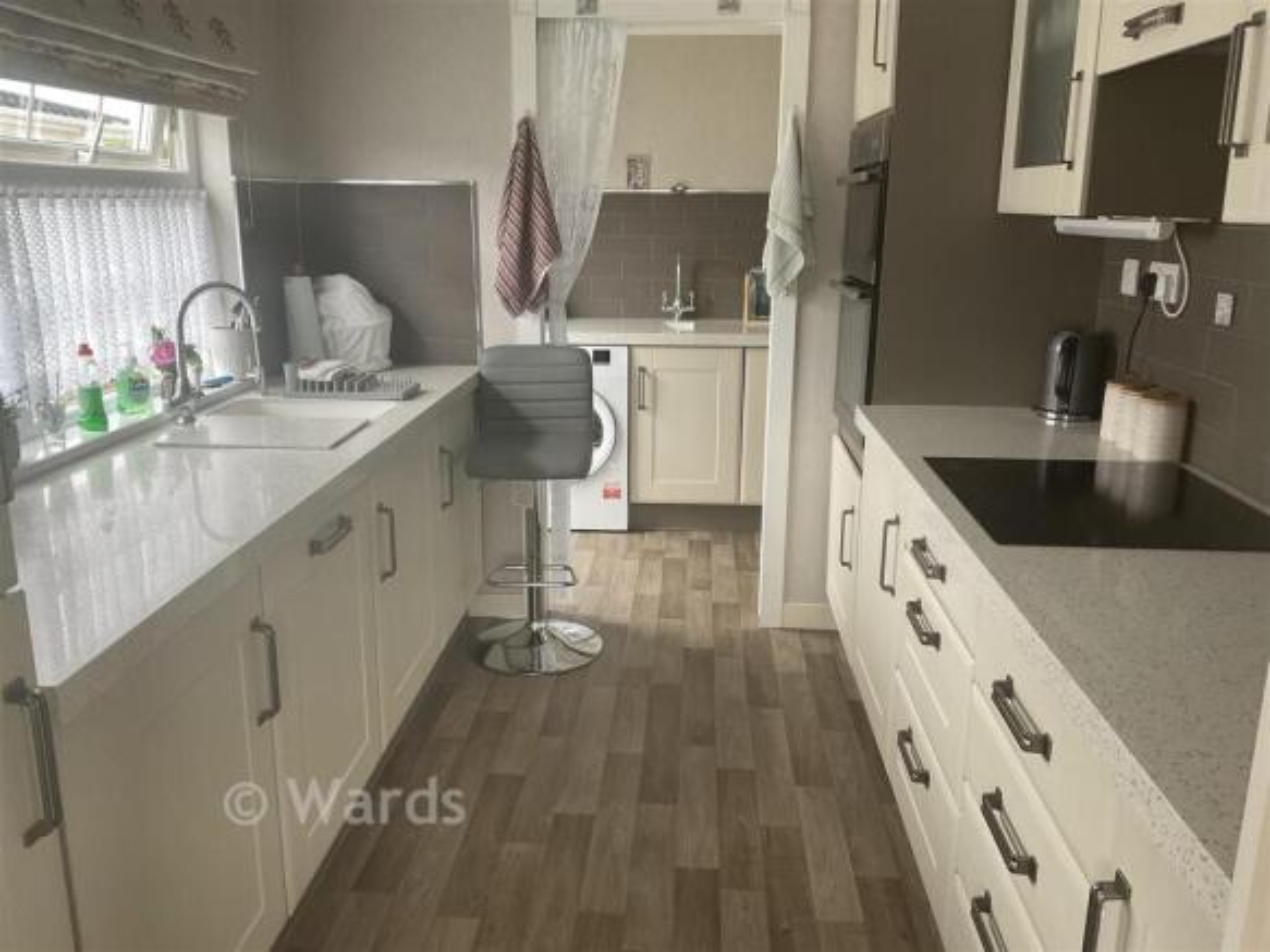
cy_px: 476
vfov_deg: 48.2
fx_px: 1064
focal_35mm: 29
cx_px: 635
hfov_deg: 61.7
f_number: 1.8
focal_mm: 3
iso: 50
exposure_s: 1/122
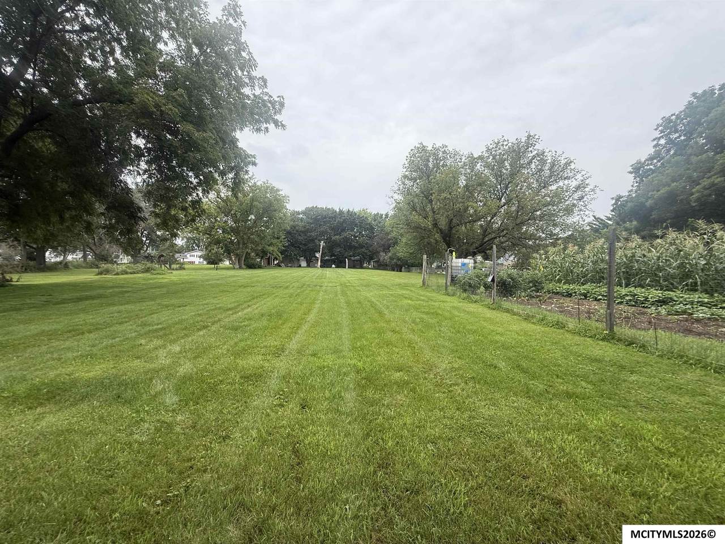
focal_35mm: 14
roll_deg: -1.0
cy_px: 272
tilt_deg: +0.1
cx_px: 362
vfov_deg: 85.7
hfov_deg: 102.1
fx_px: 293
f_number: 2.2
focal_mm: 2.22
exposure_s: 1/1125
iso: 64
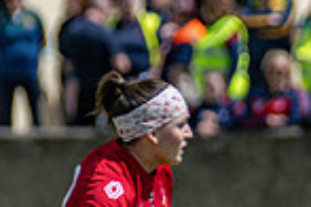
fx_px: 12966
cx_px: 602
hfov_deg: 1.4
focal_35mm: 1501
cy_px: 226
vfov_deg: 0.9
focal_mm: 210
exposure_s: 1/6400
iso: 100
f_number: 2.8
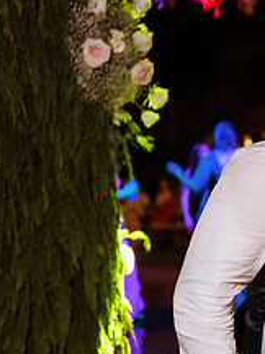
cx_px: 481
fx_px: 1021
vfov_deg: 19.5
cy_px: 254
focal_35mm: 100
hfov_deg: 13.3
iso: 1600
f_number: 1.8
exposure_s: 1/160
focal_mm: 35
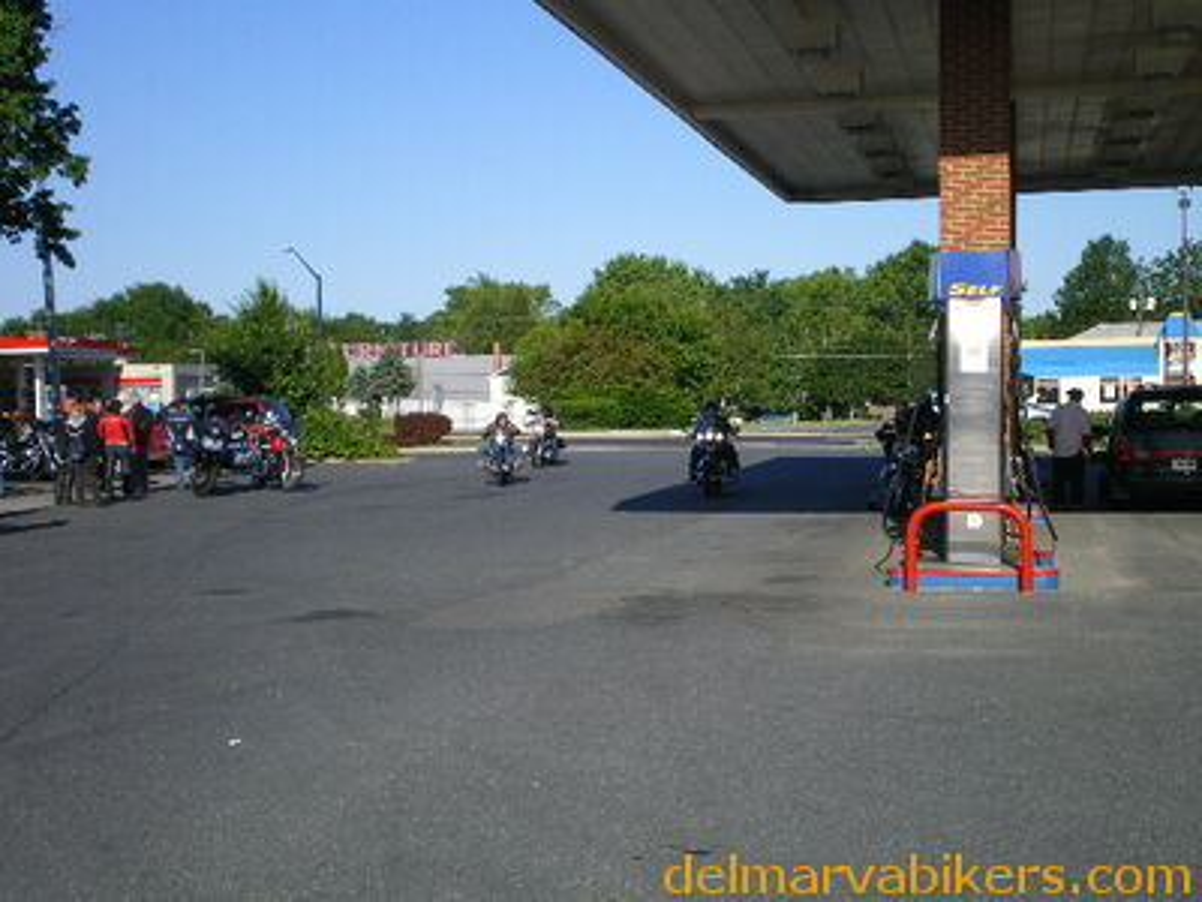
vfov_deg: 26.1
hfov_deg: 34.3
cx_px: 601
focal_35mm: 56
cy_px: 451
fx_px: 1945
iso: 64
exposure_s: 1/250
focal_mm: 9.3
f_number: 5.6
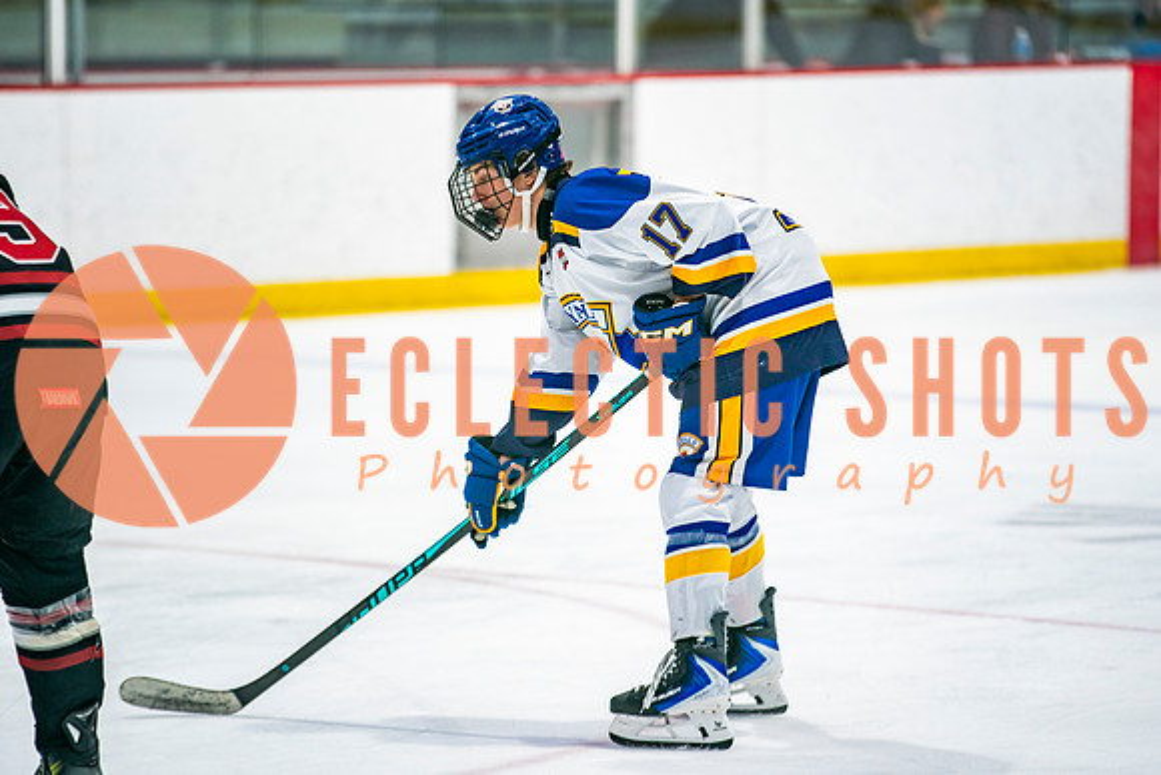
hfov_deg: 9.0
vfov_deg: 6.0
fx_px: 7402
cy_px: 348
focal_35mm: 229
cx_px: 651
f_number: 2.8
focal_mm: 200
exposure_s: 1/640
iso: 500
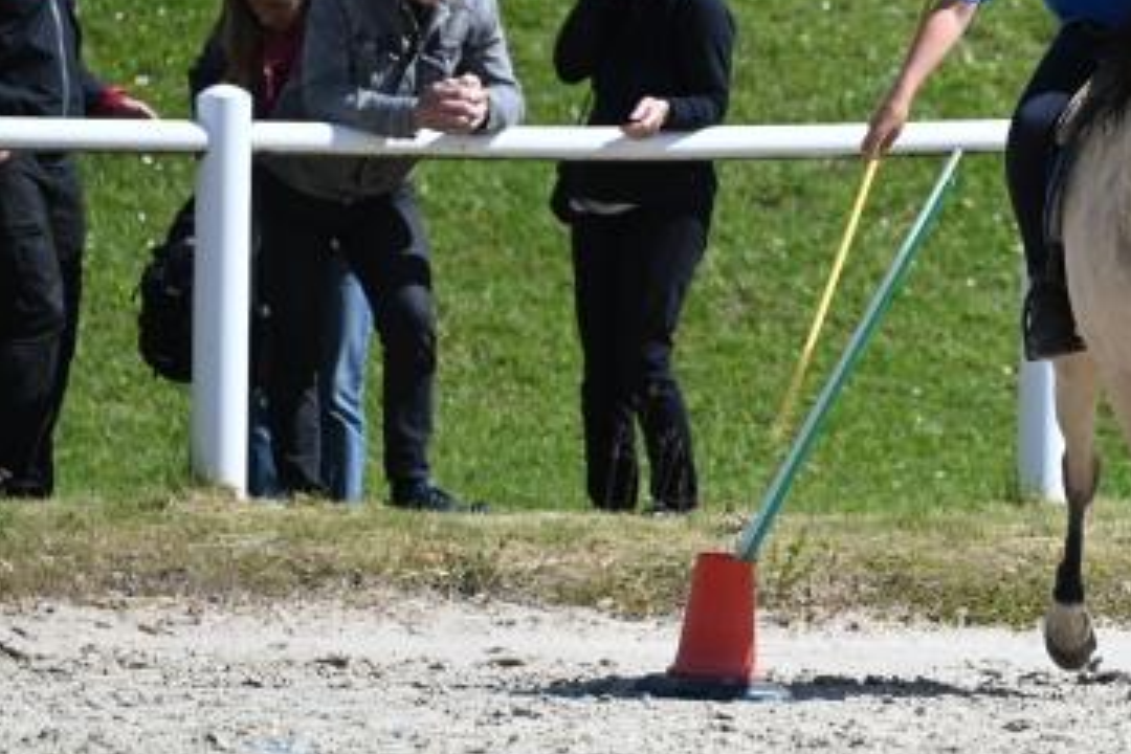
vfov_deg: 1.5
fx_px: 27896
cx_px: 1194
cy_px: 292
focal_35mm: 888
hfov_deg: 2.3
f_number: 5.6
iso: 280
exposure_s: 1/1250
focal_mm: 400
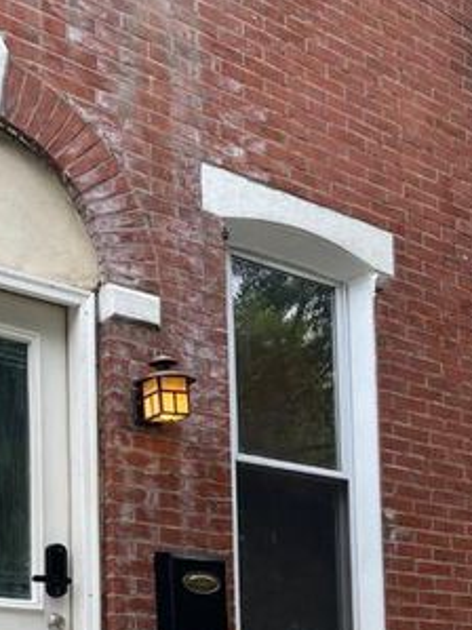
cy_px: 656
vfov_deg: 30.5
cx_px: 204
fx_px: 1055
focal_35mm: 58
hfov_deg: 25.2
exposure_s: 1/288
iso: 32
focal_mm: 4.25
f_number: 1.8
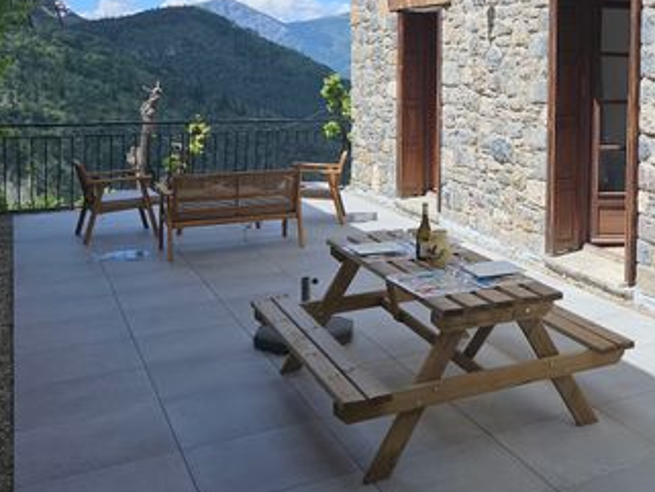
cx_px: 600
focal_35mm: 43
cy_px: 133
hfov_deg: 40.3
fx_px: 814
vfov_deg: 33.1
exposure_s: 1/1899
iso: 25
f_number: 1.8
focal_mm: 5.4
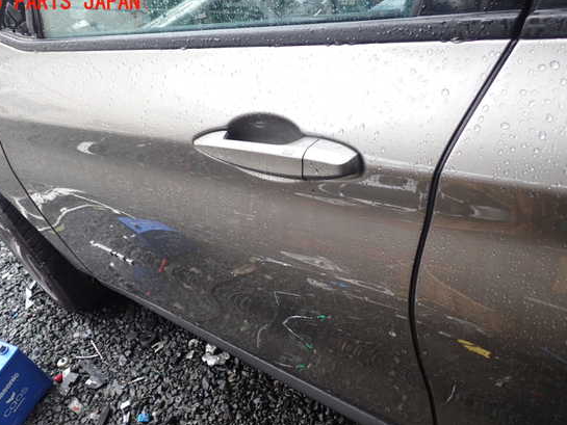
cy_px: 223
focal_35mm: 33
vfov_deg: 42.9
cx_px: 263
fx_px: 541
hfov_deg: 55.3
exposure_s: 1/60
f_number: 2.3
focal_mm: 5.4
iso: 125
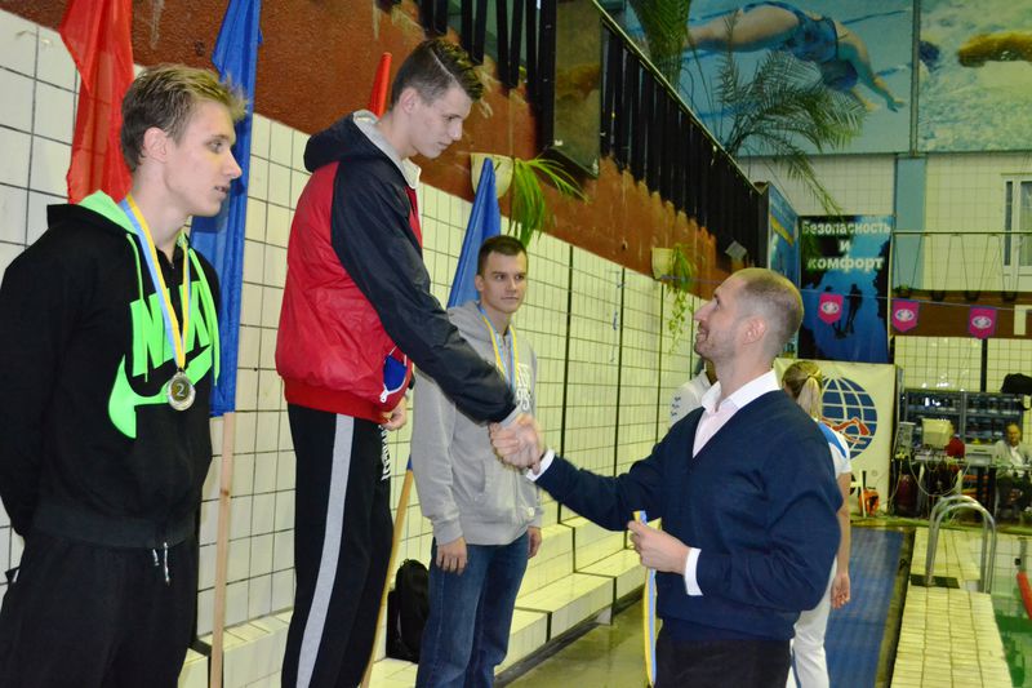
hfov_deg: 49.6
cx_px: 516
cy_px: 344
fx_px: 1118
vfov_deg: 34.2
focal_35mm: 39
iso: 3200
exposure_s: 1/60
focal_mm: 26
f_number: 4.2
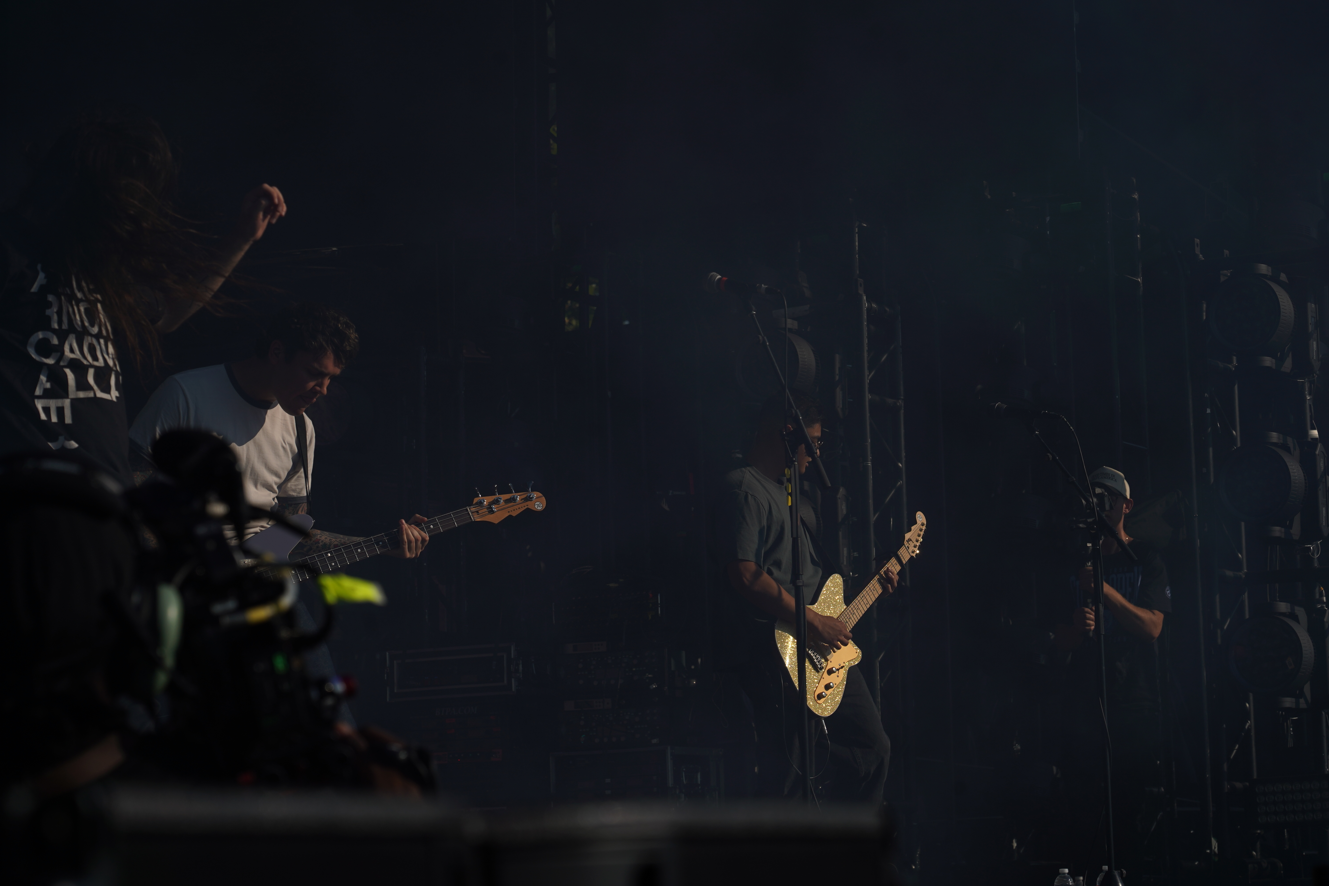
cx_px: 664
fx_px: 3876
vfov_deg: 13.0
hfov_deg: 19.5
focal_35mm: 105
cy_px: 443
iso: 100
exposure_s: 1/1000
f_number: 8
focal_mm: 105
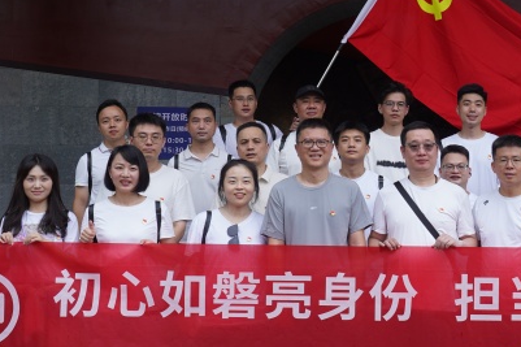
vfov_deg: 16.4
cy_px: 169
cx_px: 434
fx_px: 1201
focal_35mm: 83
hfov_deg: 24.0
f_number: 8
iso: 200
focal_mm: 37
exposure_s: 1/100
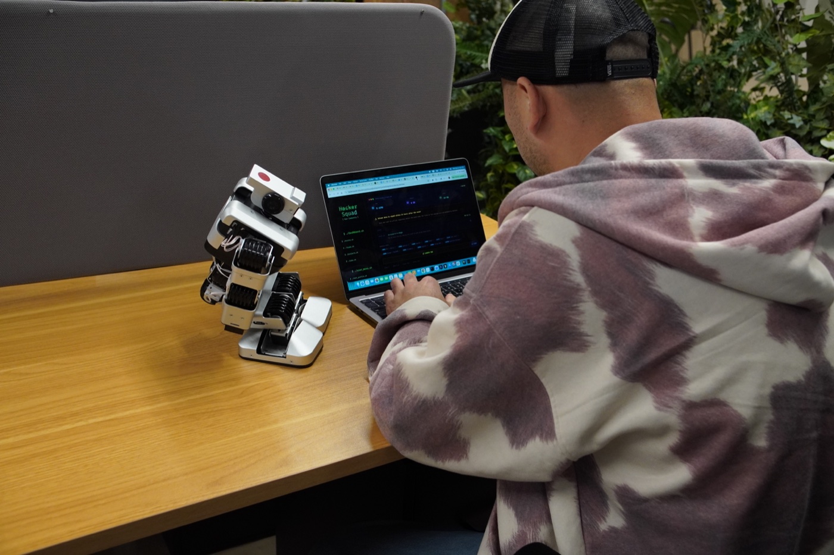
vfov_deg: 38.4
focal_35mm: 34
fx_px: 799
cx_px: 417
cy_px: 278
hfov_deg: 55.1
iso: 1600
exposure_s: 1/160
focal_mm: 23
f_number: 3.5
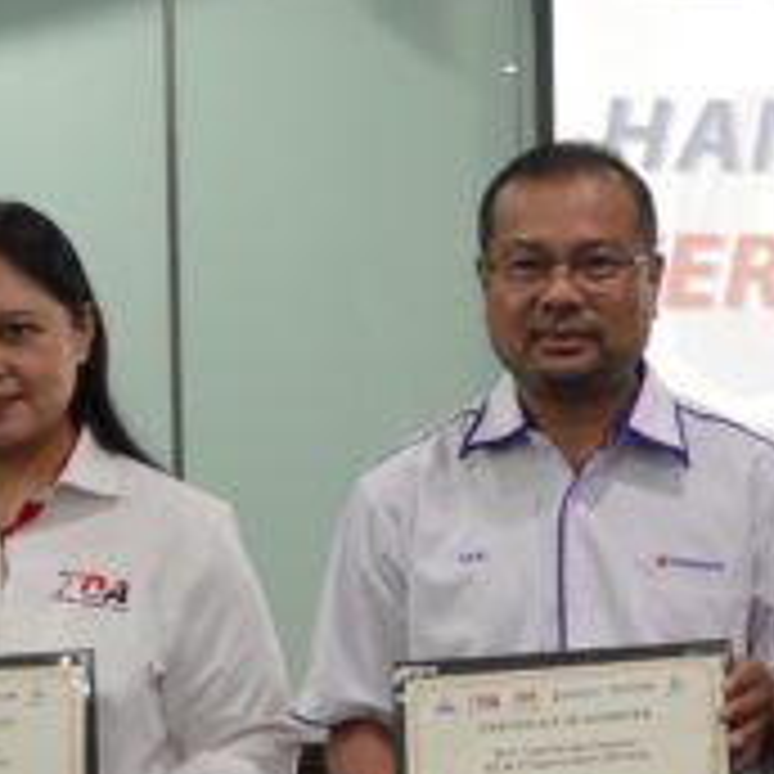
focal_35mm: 131
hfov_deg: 12.8
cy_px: 338
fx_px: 3314
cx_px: 1084
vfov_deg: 13.3
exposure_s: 1/40
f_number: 2.8
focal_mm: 14.68
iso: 320
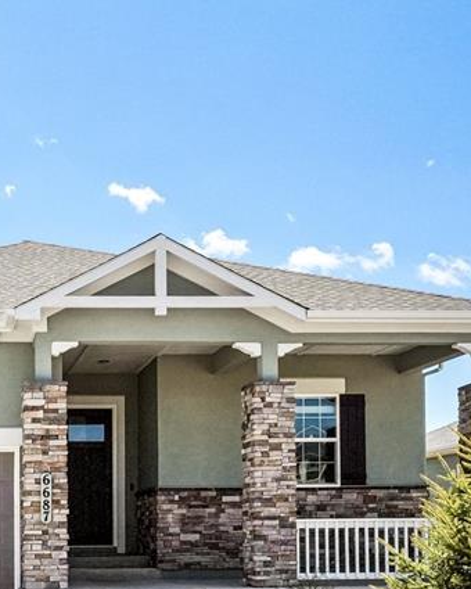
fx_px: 916
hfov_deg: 26.0
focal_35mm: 53
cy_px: 373
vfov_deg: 35.4
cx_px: -80
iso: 800
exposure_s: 1/2000
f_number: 8
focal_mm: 15.5
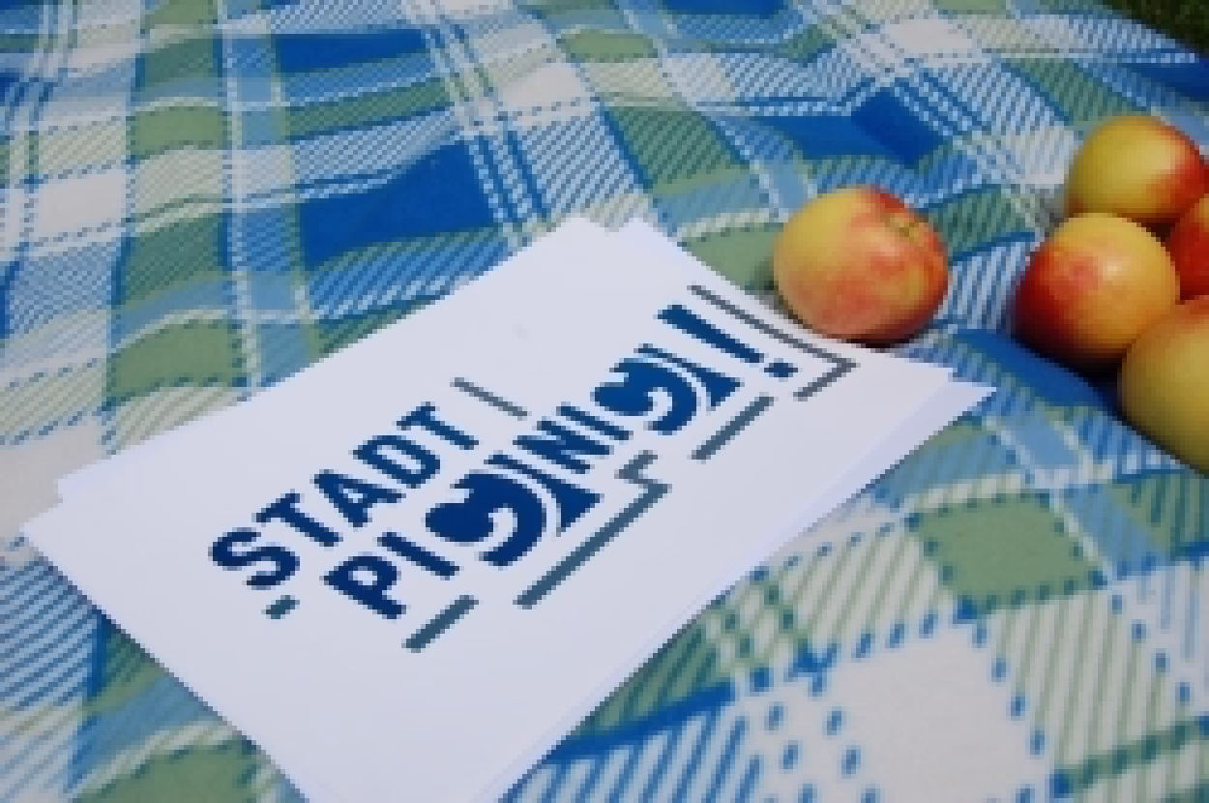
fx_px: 1107
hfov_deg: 57.3
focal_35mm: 33
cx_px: 604
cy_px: 402
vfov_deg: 39.9
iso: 200
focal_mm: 22
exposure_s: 1/320
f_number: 10
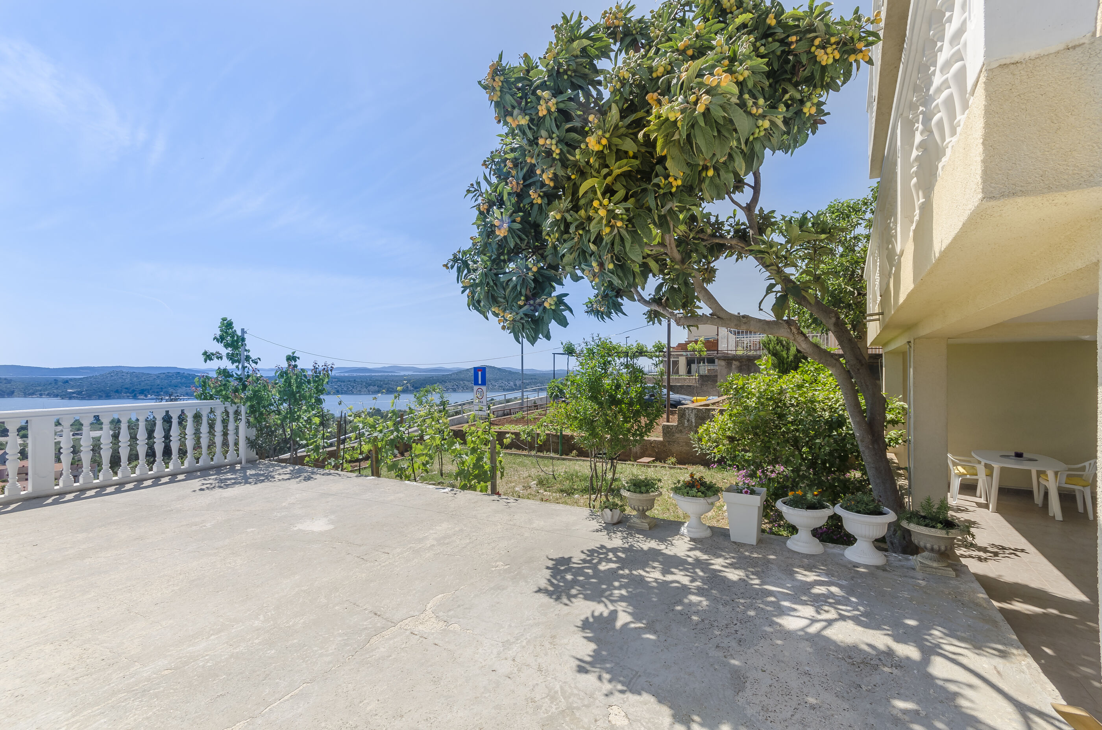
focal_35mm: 15
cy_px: 365
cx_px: 551
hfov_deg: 100.5
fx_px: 458
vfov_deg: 77.1
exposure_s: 1/200
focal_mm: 10
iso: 100
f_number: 10
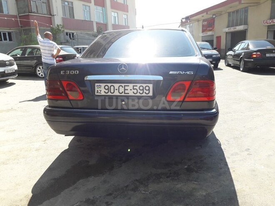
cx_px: 138
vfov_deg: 49.7
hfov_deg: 63.4
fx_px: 222
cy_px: 103
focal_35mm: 28
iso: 40
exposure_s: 1/622
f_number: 1.9
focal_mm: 3.7
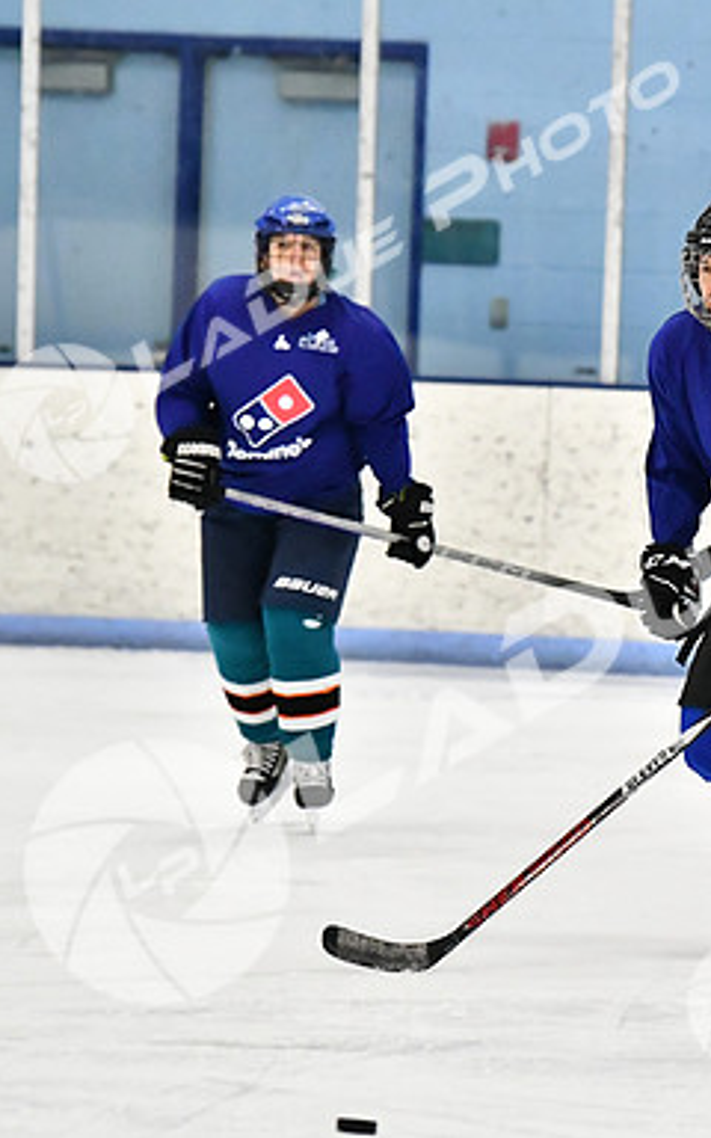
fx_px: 8953
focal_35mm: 289
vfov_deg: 7.3
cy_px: 568
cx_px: 681
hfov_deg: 4.5
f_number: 3.2
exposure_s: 1/1250
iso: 6400
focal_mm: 125
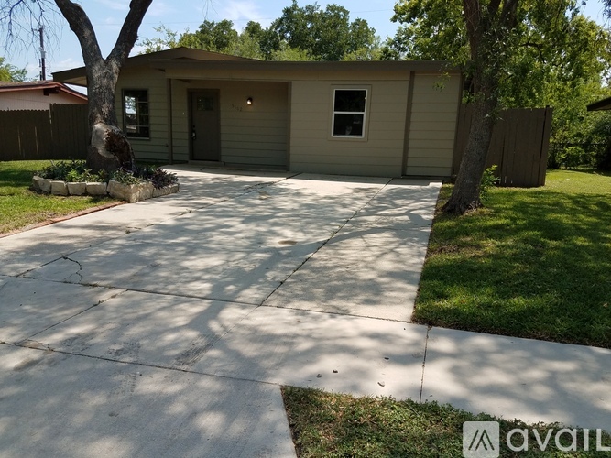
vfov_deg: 53.0
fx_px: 459
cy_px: 229
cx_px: 306
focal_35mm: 26
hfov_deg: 67.3
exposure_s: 1/1880
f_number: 1.7
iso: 40
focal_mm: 4.2
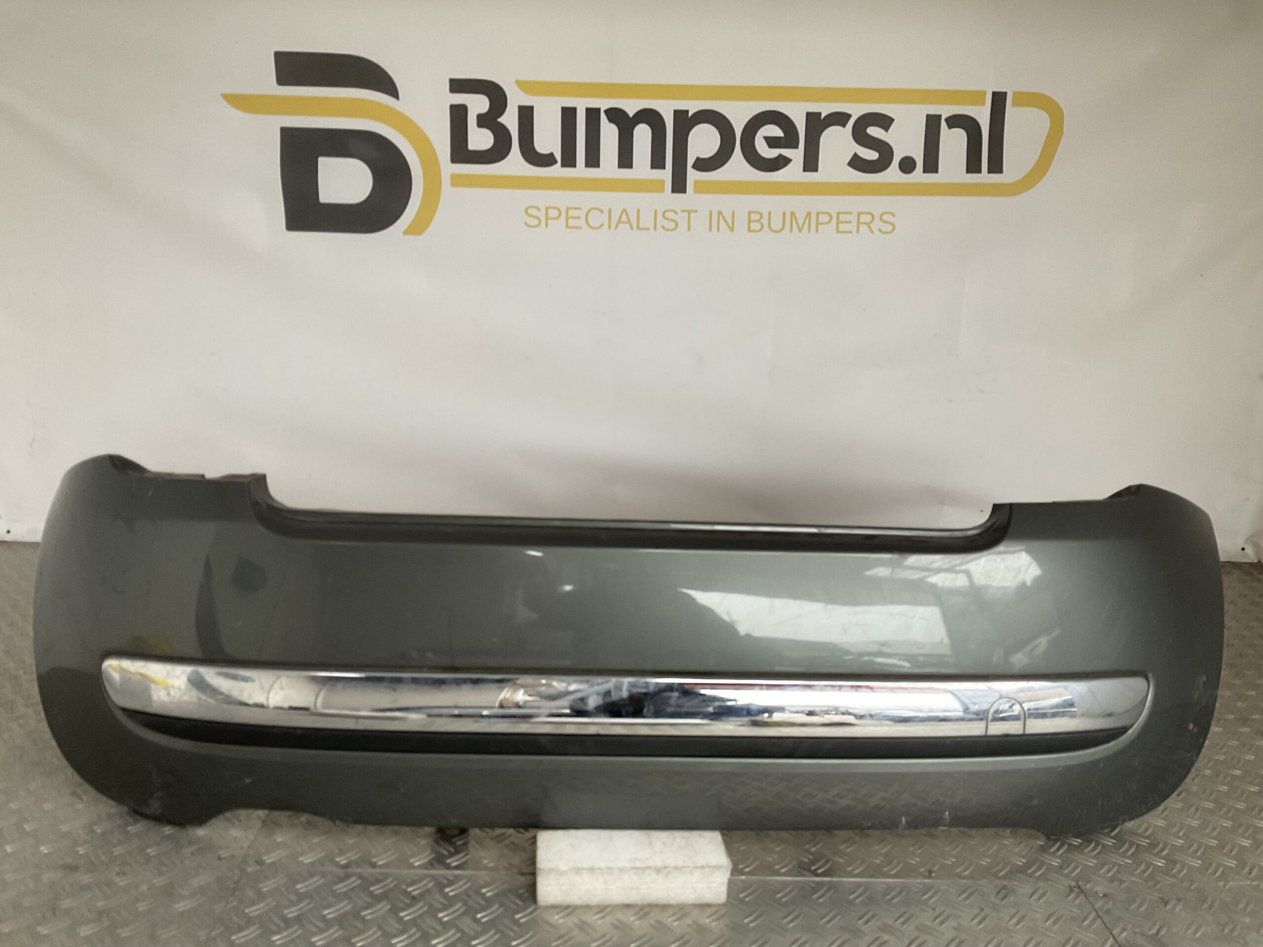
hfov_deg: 61.7
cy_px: 474
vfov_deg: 48.2
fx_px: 1058
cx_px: 632
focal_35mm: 29
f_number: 1.8
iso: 64
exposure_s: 1/50
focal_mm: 3
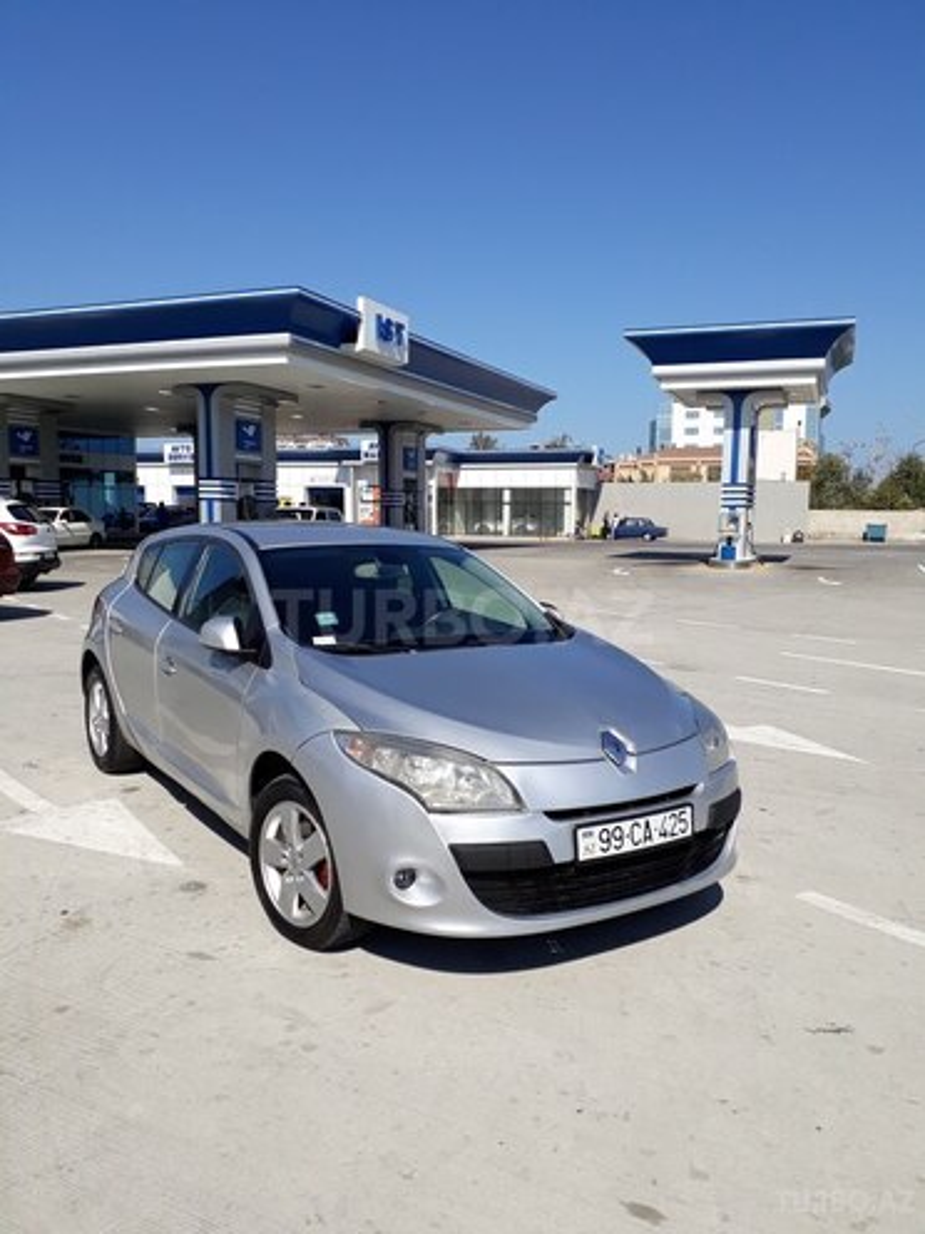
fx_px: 962
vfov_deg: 65.3
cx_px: 462
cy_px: 617
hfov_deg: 51.4
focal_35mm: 27
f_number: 1.9
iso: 40
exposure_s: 1/1988
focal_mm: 3.6
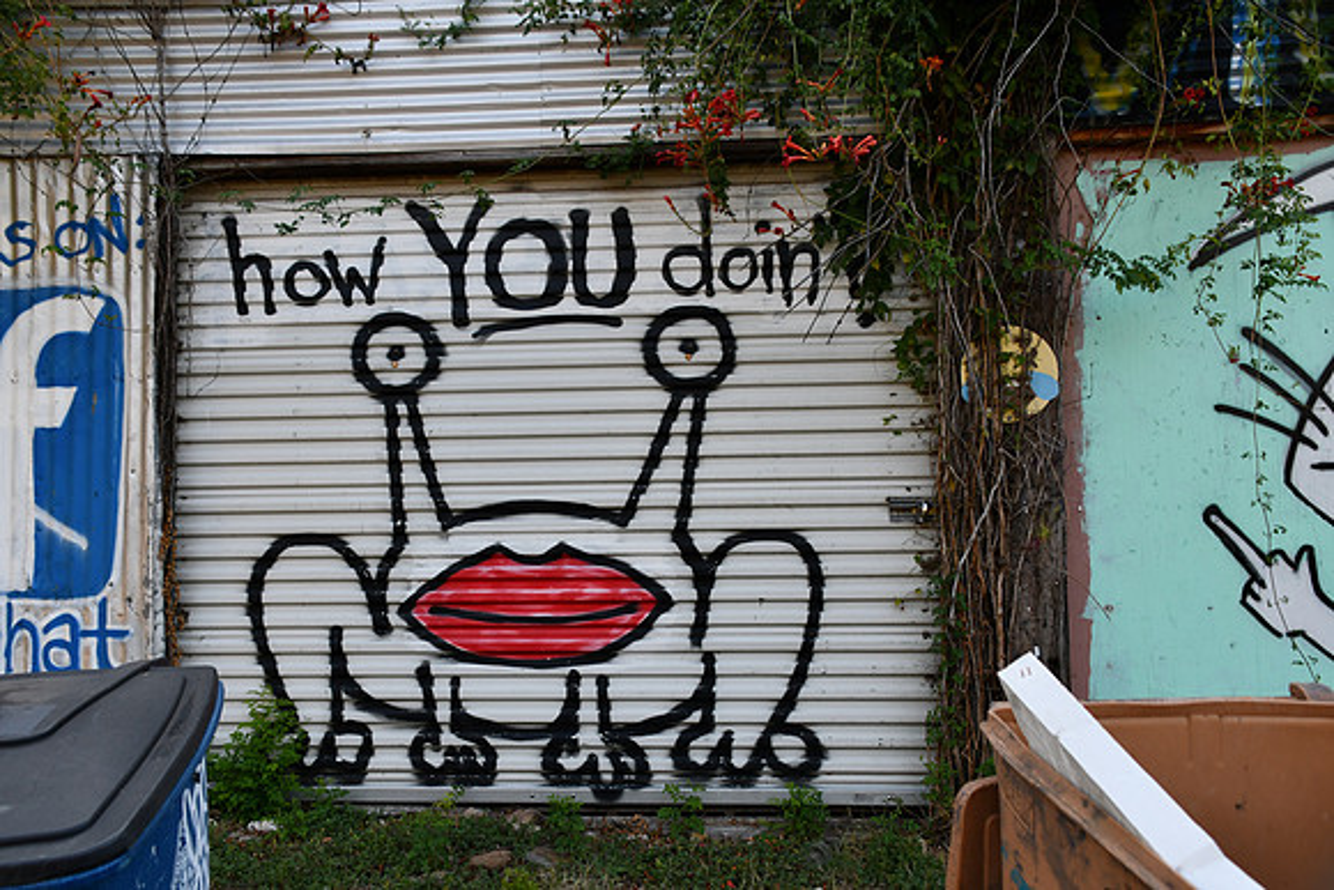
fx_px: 1334
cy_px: 445
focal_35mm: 36
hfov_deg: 53.1
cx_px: 667
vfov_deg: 36.9
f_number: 5.6
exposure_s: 1/250
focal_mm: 24
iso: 360
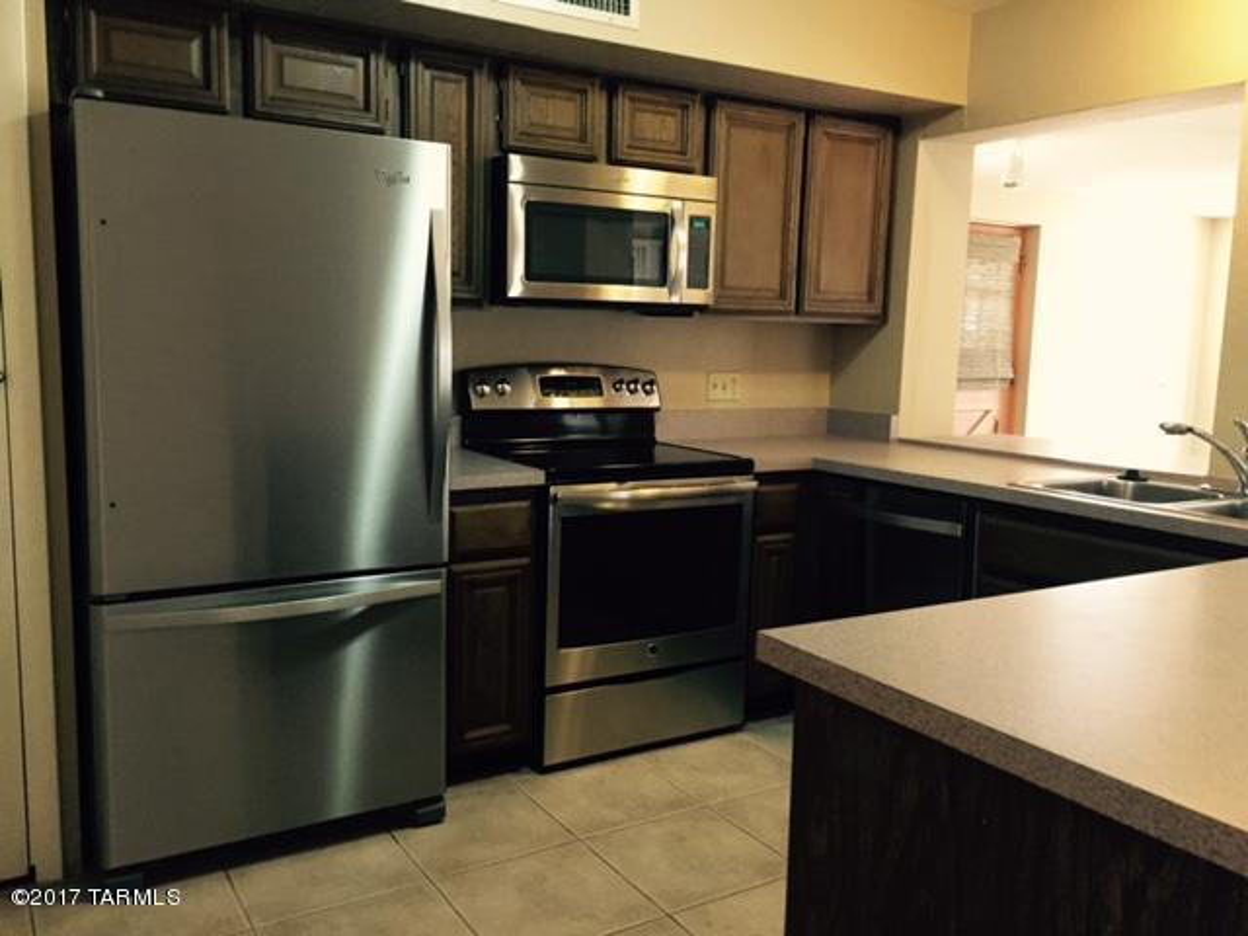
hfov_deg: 61.7
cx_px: 624
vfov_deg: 48.2
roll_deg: -1.9
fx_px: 1046
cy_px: 468
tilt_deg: -8.7
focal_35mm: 29
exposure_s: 1/30
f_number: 2.2
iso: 160
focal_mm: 4.15
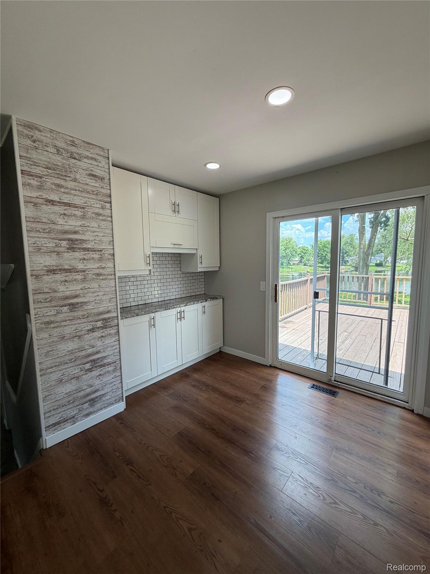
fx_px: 232
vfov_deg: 102.1
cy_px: 287
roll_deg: +0.7
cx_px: 215
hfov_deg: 85.7
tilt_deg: -7.1
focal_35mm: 14
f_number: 2.2
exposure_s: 1/121
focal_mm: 2.22
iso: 100
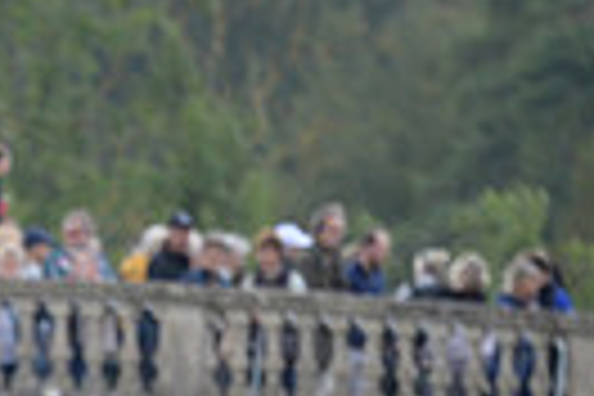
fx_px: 24567
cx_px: -630
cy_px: 724
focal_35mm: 1489
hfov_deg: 1.4
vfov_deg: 0.9
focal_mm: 340
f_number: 5.6
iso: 800
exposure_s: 1/640
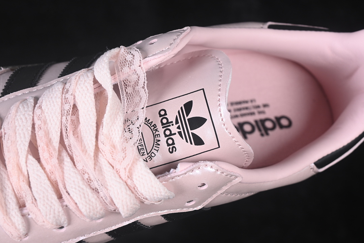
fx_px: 758
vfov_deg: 18.2
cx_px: 182
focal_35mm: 75
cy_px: 122
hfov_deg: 27.0
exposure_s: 1/80
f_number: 7.1
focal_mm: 50
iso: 160
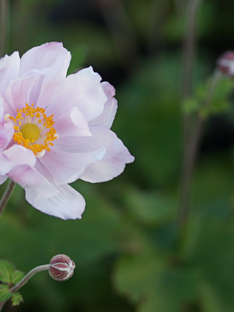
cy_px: 156
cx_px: 11
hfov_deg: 6.8
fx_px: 1957
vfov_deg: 9.1
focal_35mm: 217
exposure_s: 1/160
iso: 250
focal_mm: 100
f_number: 2.8
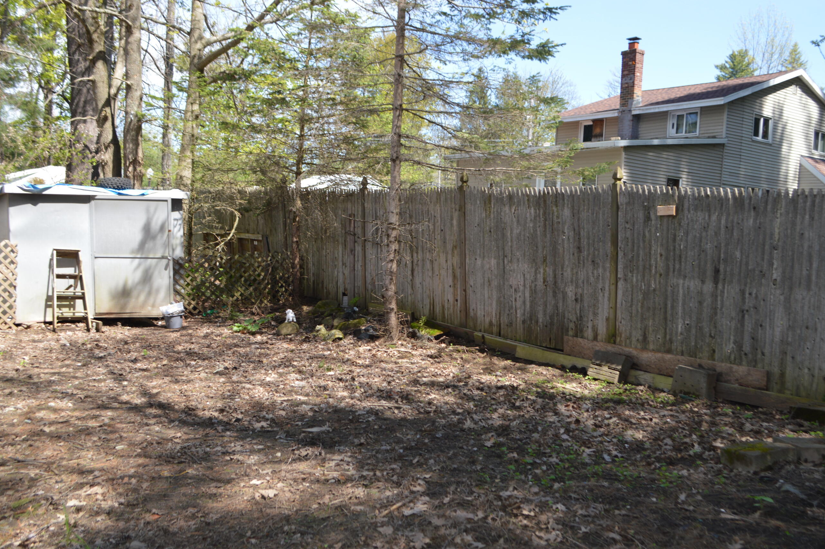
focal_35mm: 35
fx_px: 801
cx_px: 425
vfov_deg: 37.7
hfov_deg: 54.5
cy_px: 311
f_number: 5
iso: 100
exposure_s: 1/200
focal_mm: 20
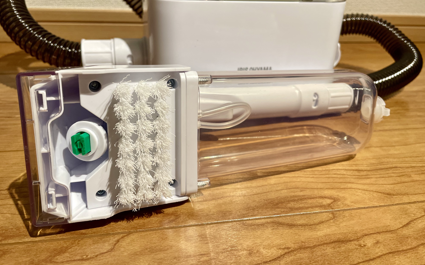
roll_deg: -2.8
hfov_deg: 66.5
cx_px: 211
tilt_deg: -22.7
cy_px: 114
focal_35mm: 28
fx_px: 324
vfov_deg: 44.4
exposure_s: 1/100
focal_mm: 4.2
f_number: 1.6
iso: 100
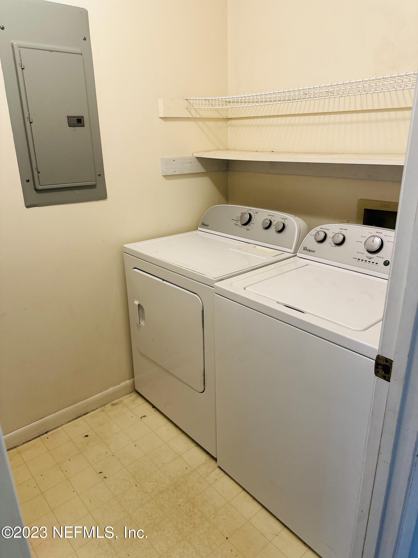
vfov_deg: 71.6
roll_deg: +1.3
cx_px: 209
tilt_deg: -20.8
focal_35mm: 24
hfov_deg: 56.8
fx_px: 386
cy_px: 279
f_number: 1.78
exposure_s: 1/60
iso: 250
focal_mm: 6.86
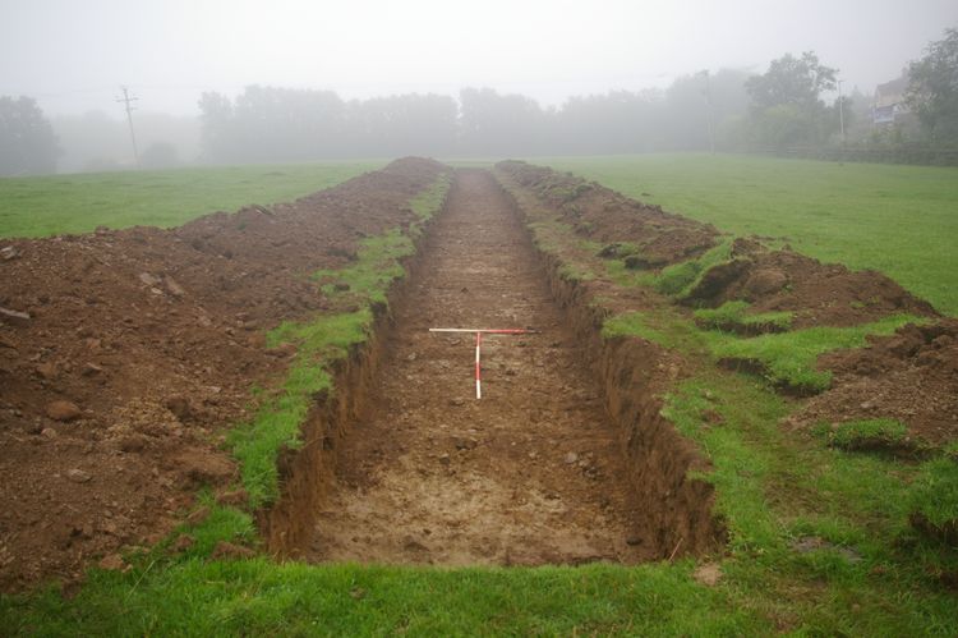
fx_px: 838
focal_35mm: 32
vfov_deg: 41.7
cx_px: 479
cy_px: 319
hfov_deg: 59.5
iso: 200
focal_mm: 21
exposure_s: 1/125
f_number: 5.6
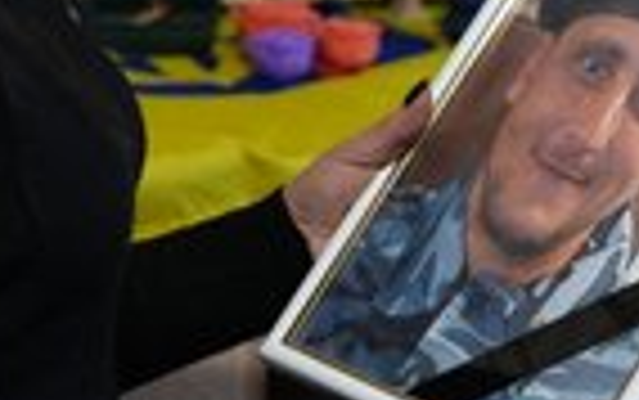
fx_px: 3155
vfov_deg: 7.2
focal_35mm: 181
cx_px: 261
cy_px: -83
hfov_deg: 11.6
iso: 1250
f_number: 2.8
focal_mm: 63
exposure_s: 1/50
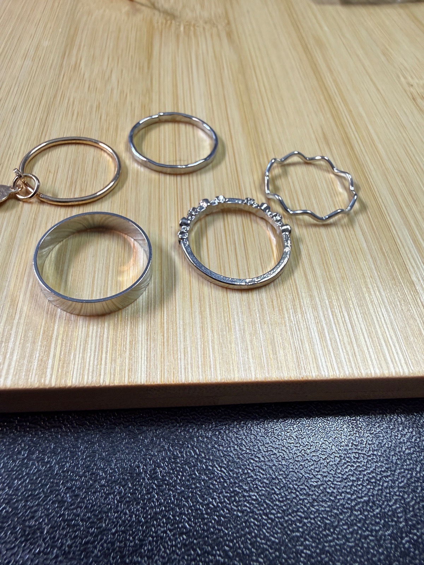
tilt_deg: -50.6
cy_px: 282
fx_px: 392
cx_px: 212
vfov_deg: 71.6
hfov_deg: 56.8
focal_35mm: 24
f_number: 2.2
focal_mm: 2.22
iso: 160
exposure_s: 1/76
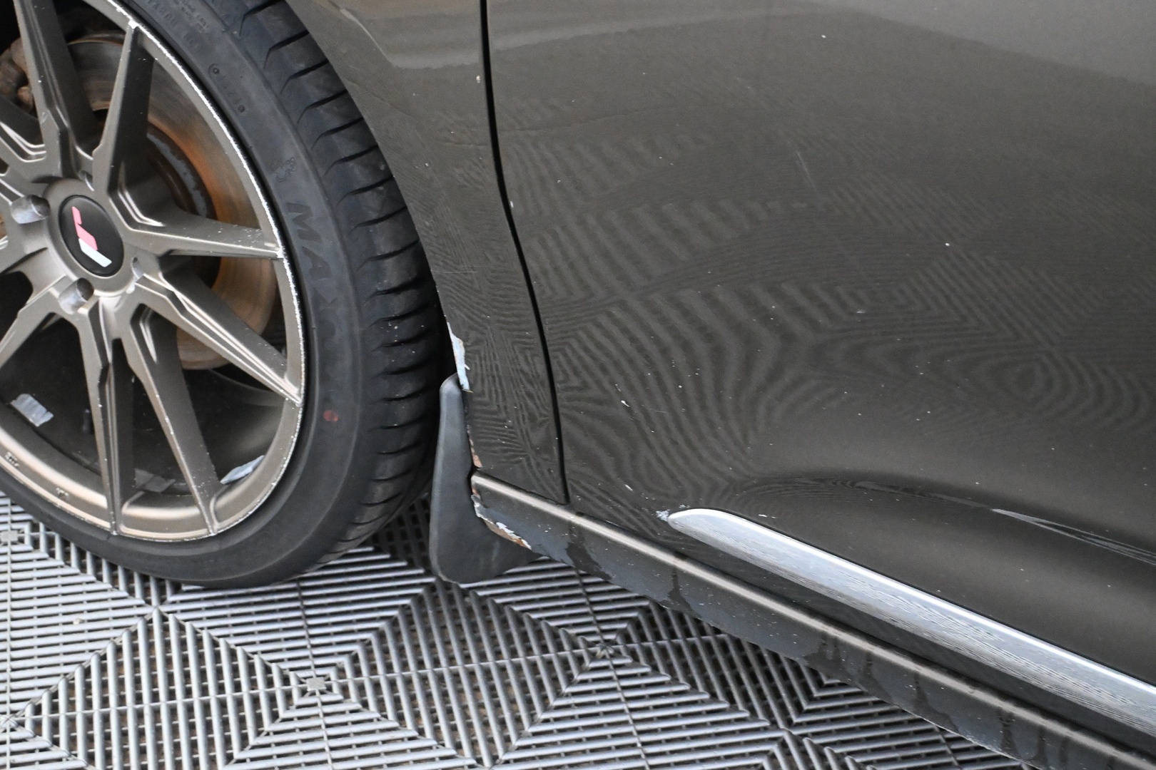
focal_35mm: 60
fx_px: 1927
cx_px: 578
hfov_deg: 33.4
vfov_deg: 22.6
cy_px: 385
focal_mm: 40
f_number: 5.6
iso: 10000
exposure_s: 1/60
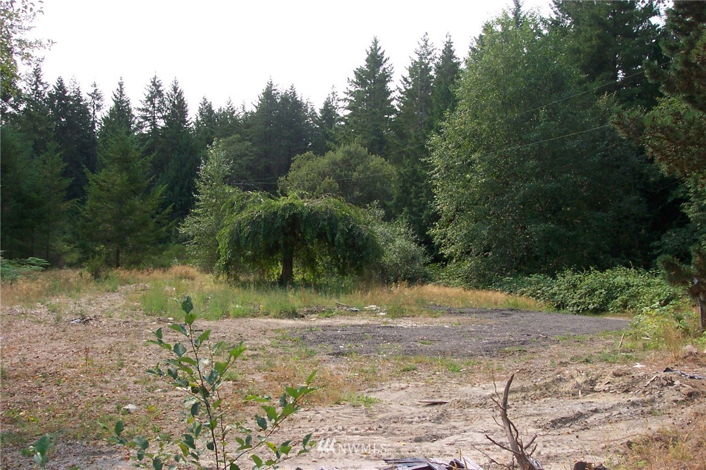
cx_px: 353
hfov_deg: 50.7
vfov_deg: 35.1
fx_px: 745
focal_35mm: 38
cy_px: 235
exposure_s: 1/350
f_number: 4.8
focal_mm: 8
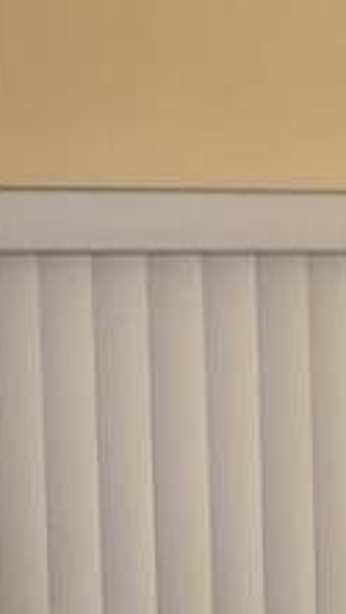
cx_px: 667
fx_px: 2217
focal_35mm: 136
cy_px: 431
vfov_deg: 15.7
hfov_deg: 8.5
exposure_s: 1/40
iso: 400
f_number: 1.6
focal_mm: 5.96
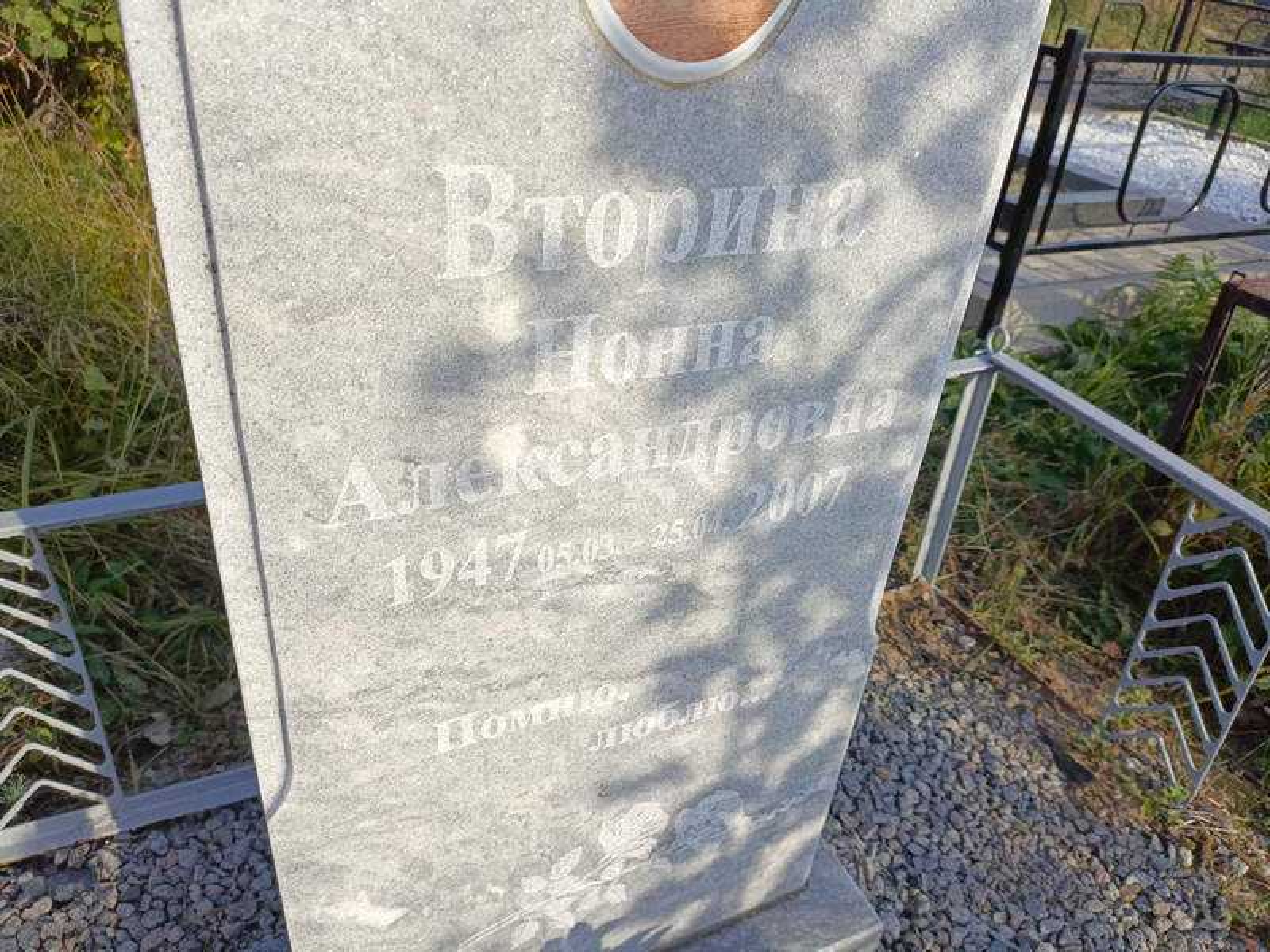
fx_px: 917
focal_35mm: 25
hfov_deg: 69.4
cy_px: 476
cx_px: 635
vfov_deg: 54.9
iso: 115
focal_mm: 4.76
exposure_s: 1/612
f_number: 1.69
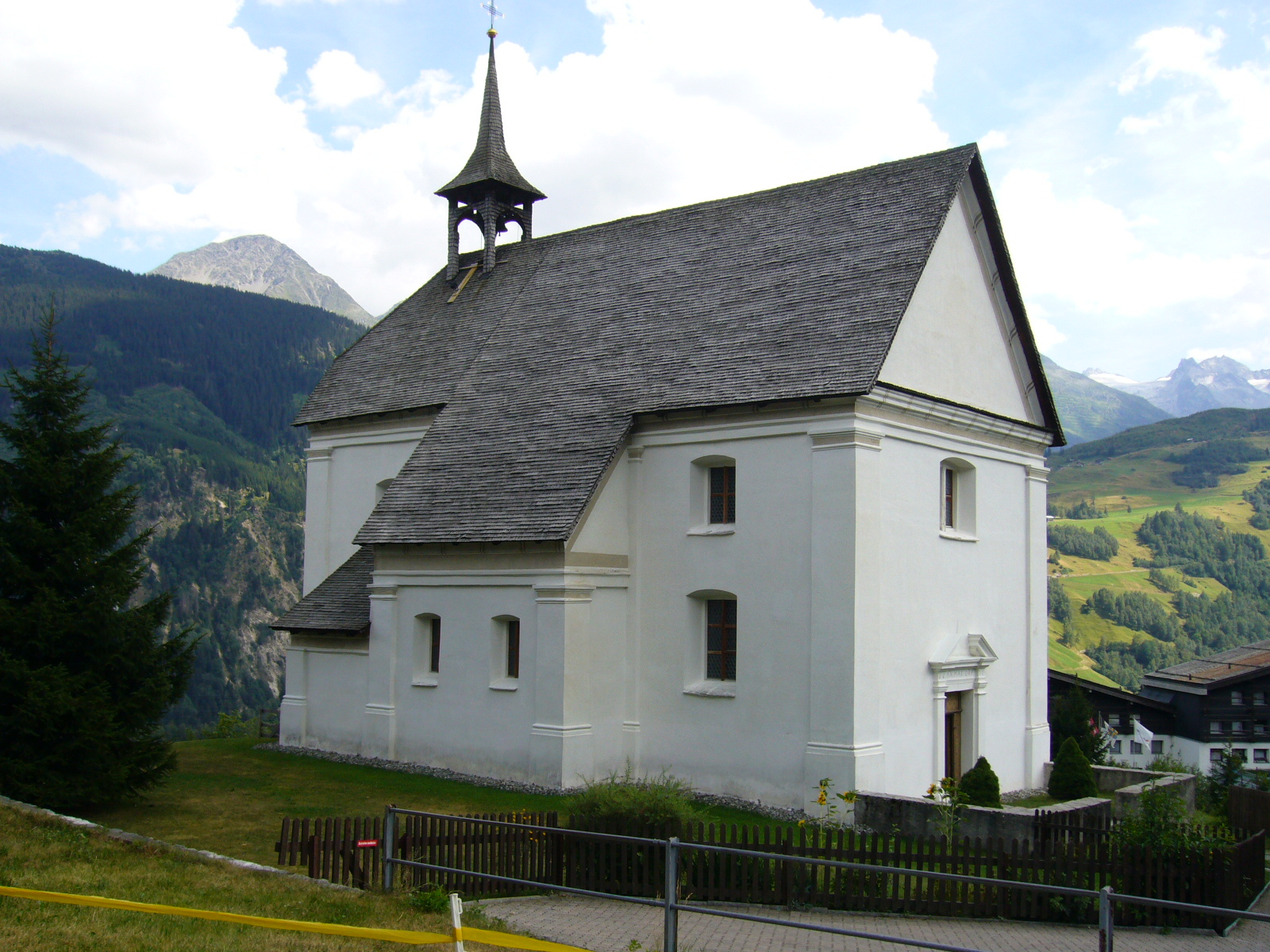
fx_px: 1284
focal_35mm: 35
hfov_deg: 52.6
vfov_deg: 40.7
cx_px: 635
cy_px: 476
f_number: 5.6
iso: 80
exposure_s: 1/200
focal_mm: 5.8
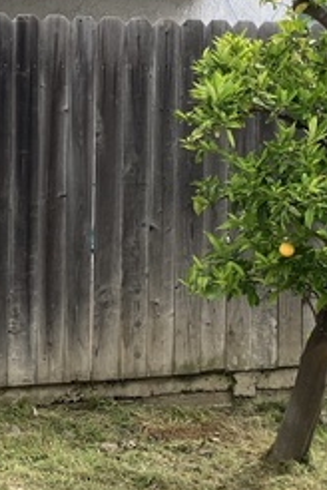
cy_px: 153
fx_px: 1076
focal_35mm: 79
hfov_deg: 17.2
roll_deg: -0.2
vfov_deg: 25.5
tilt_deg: -1.5
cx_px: 97
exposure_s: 1/704
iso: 32
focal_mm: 3.99
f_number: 1.8
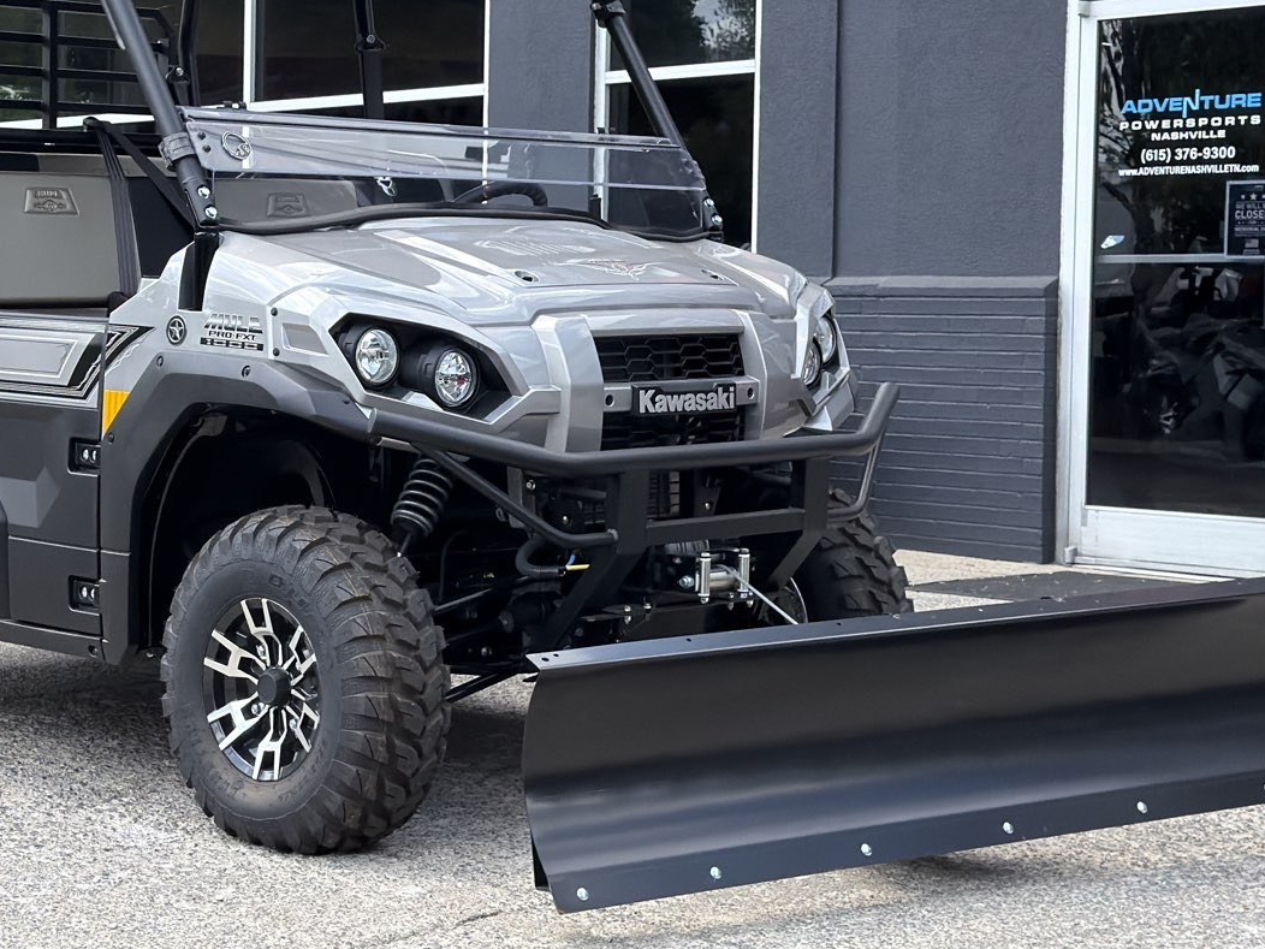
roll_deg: -0.8
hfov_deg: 26.6
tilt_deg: -1.2
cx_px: 440
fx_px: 2668
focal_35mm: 73
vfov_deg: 20.1
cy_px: 334
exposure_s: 1/3891
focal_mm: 6.76
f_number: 1.78
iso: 250
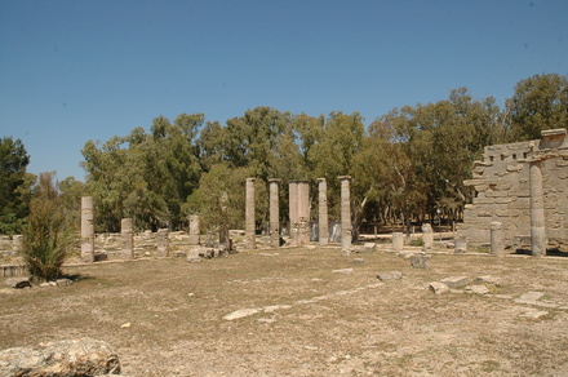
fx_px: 425
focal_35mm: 27
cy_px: 188
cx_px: 284
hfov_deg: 67.5
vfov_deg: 47.8
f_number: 11
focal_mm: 18
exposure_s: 1/250
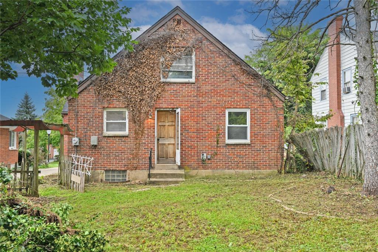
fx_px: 315
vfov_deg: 43.6
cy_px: 126
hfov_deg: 61.9
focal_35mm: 30
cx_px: 189
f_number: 5.6
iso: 125
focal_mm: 30
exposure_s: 1/125
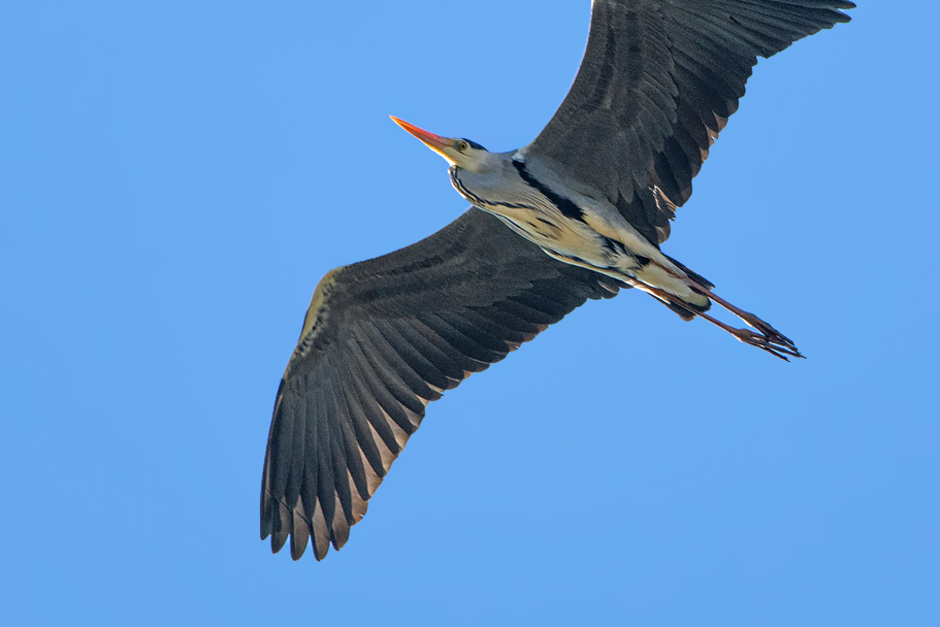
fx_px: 30950
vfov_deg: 1.2
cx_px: 453
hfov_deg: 1.7
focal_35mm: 1185
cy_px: 220
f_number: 7.1
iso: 280
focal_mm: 600
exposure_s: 1/800
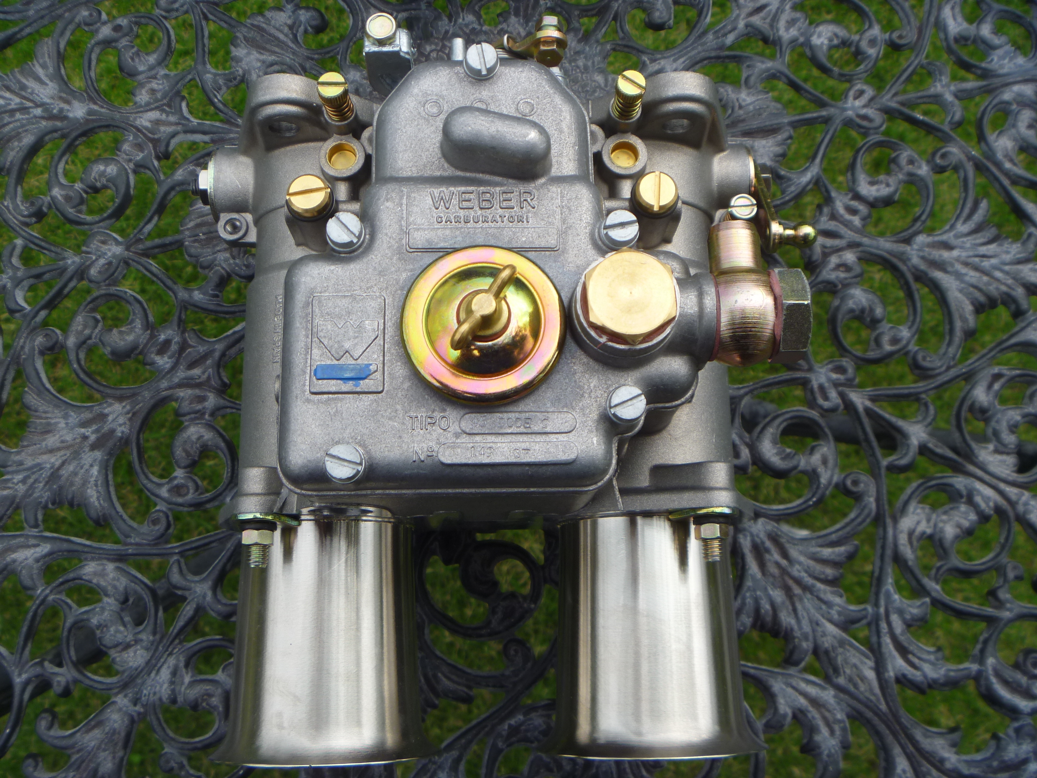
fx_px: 1049
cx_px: 518
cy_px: 389
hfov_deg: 52.6
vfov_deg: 40.7
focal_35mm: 35
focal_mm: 6.3
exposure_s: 1/250
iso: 80
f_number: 3.5
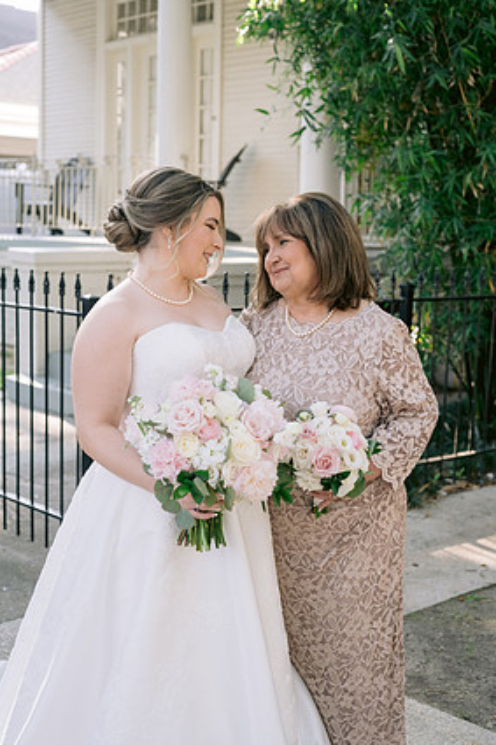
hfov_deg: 25.5
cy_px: 354
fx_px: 1096
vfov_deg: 37.5
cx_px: 247
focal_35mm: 53
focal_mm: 50
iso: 400
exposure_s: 1/250
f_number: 4
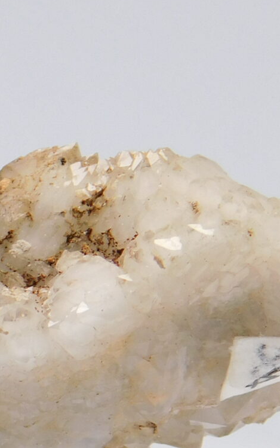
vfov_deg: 8.1
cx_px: -259
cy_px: 478
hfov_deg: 5.0
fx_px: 3137
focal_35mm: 257
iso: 125
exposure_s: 1/160
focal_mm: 12.6
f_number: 4.3
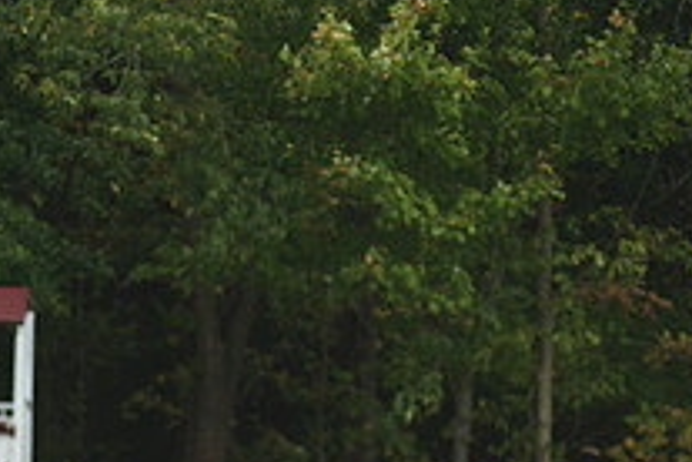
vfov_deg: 1.9
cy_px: 459
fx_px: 13724
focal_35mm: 714
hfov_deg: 2.9
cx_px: -67
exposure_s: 1/1000
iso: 400
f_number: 5
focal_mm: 170
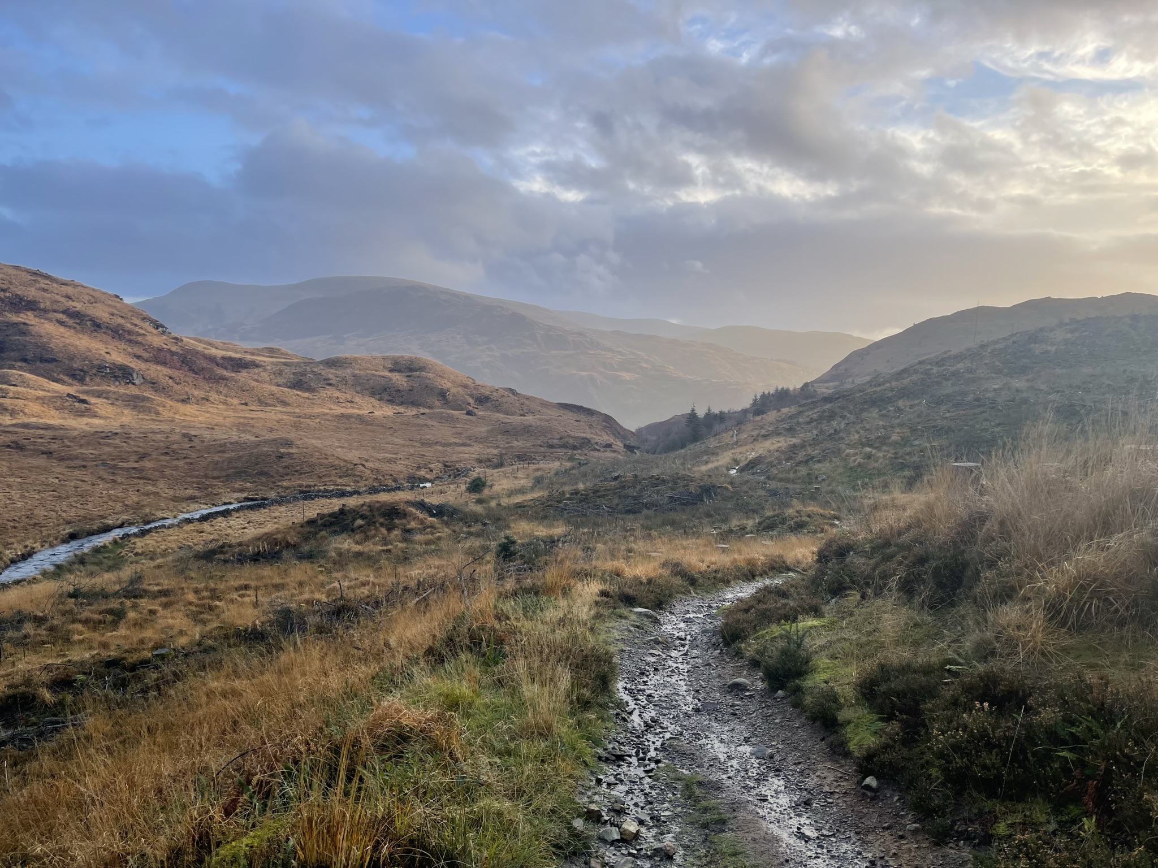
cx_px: 579
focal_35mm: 26
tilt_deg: -4.5
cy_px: 434
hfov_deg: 67.3
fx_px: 870
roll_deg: -1.0
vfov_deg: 53.1
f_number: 1.6
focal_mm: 5.1
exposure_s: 1/501
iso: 32
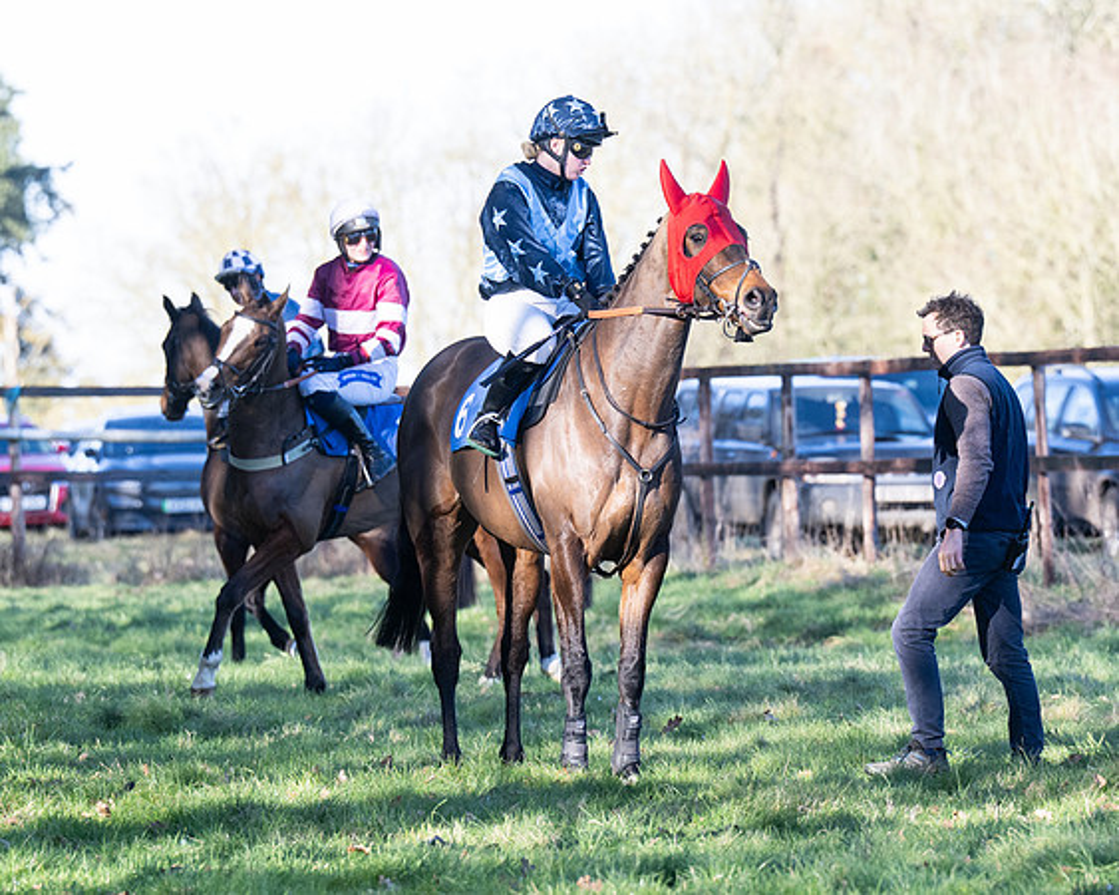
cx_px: 682
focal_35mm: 428
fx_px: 14168
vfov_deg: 3.6
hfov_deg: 4.5
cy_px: 492
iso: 400
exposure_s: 1/640
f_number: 5
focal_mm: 200
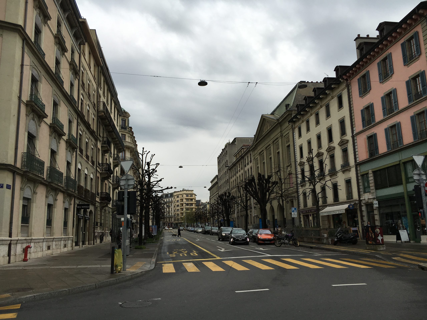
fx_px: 358
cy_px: 160
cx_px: 214
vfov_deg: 48.2
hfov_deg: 61.7
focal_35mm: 29
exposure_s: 1/827
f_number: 2.2
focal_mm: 4.15
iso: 25
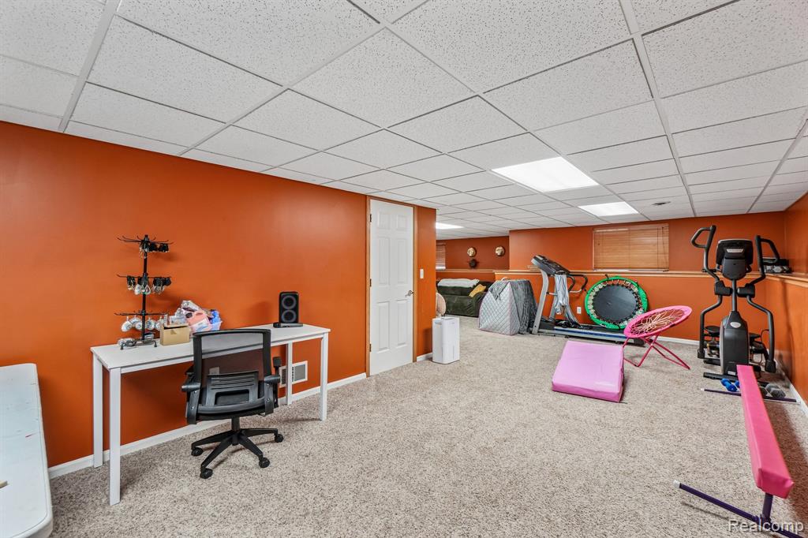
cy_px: 269
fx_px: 337
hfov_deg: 100.4
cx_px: 404
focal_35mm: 15
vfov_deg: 77.3
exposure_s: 1/10
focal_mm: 10
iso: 400
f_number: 8
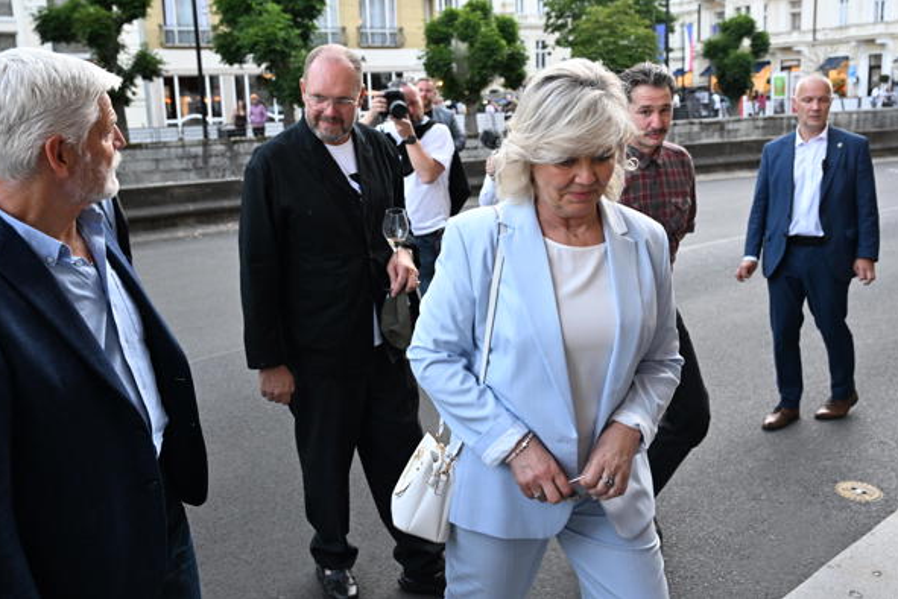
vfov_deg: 37.8
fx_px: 873
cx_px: 459
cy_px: 251
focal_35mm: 35
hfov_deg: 54.4
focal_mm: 30
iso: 2500
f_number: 4.5
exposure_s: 1/640
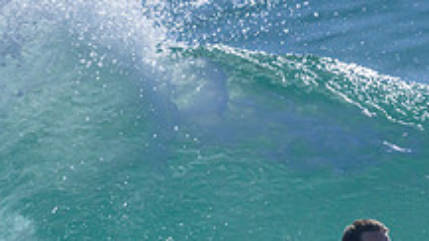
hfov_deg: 0.8
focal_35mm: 2571
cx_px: 362
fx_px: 29242
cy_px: 355
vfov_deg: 0.5
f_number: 6.3
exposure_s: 1/2000
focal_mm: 800
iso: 1400
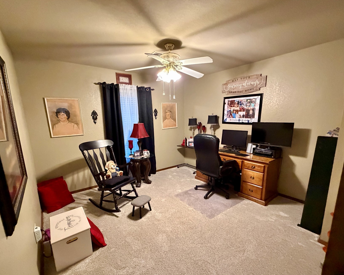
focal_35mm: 16
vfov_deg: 80.2
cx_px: 172
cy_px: 150
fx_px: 163
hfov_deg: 93.1
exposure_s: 1/60
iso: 1000
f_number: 2.2
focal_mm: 2.22
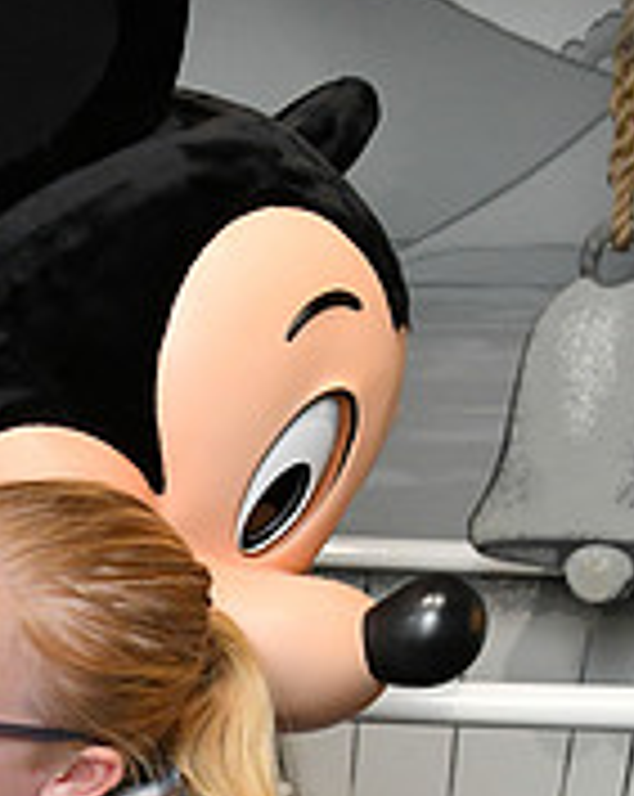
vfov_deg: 15.6
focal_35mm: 122
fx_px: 2869
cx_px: 22
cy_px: 697
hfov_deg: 12.5
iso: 3200
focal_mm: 34
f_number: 5.6
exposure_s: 1/160
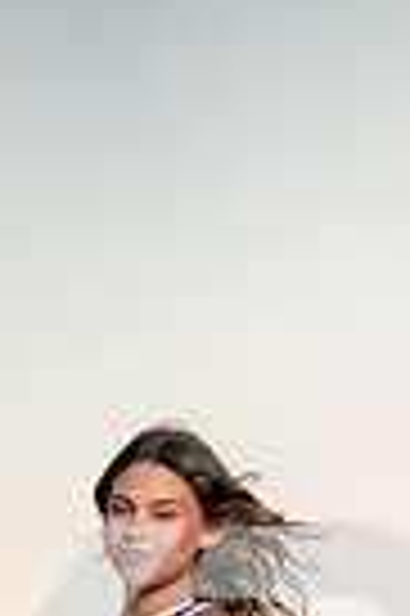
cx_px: 131
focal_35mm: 115
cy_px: 985
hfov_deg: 11.9
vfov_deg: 16.0
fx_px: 1969
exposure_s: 1/250
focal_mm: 35
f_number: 4
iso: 400
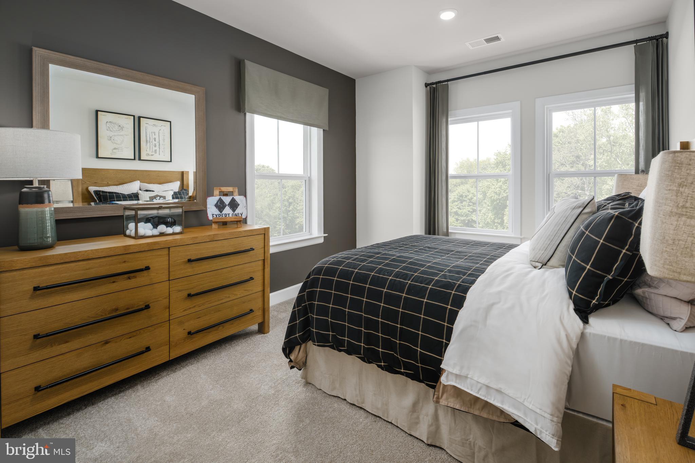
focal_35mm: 15
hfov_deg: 100.4
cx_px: 348
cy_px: 232
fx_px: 290
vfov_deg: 77.3
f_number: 8
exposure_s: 1/200
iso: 200
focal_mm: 15
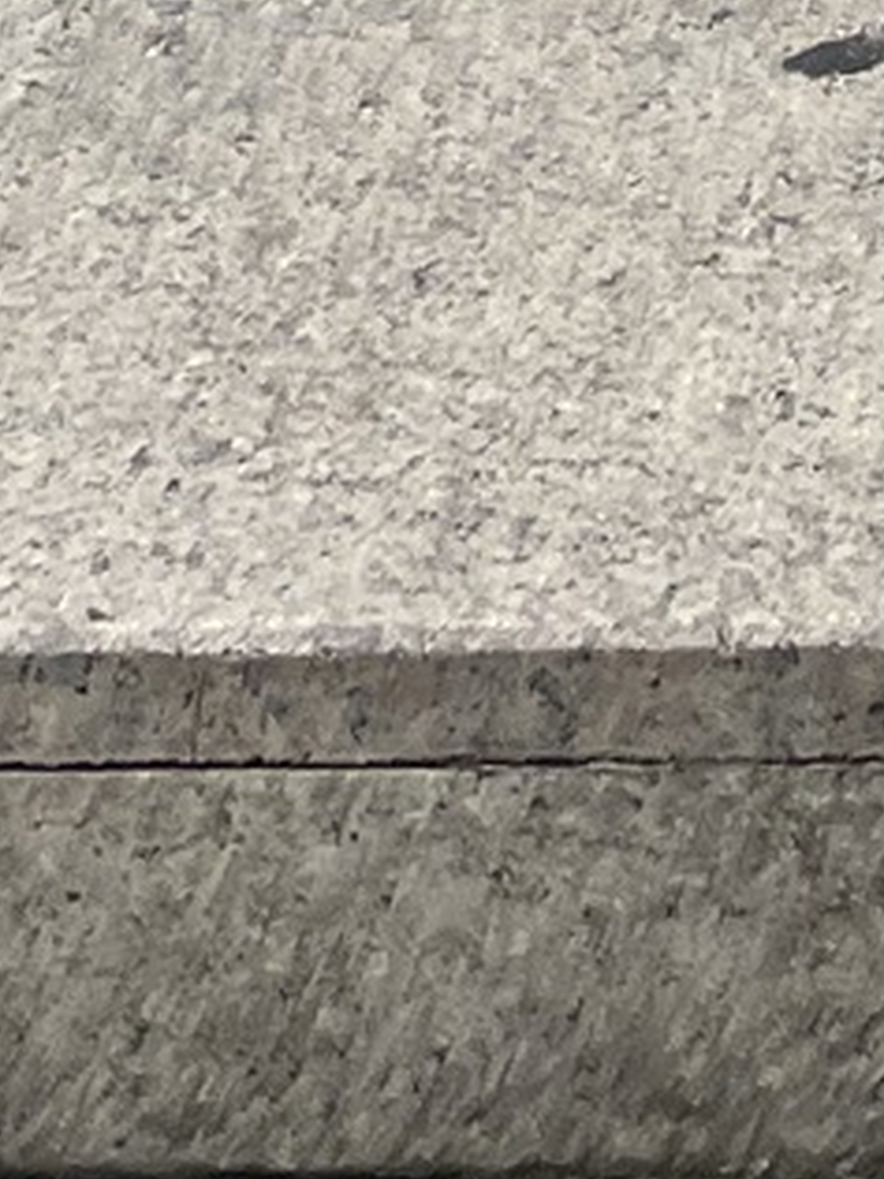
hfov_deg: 9.3
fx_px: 5380
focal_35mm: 158
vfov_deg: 9.4
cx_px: -86
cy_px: -2500
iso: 32
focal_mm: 5.1
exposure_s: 1/1164
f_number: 1.6
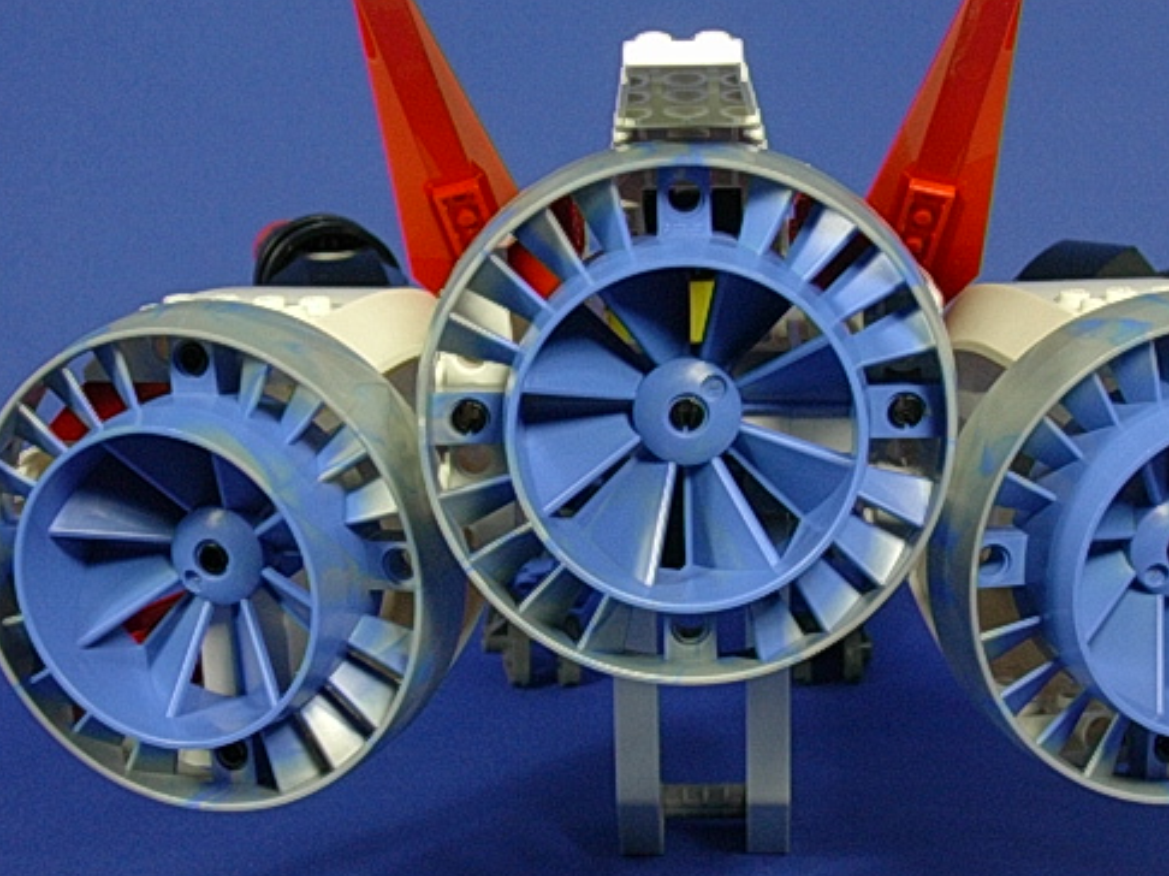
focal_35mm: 83
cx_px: 695
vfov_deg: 17.8
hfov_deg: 23.5
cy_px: 428
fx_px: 2802
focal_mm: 9.6
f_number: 3.5
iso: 70
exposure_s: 1/14.6
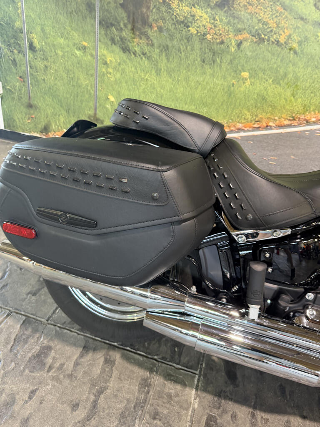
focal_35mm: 24
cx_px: 160
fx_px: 296
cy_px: 214
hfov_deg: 56.8
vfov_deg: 71.6
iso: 250
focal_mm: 6.76
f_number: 1.78
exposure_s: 1/60
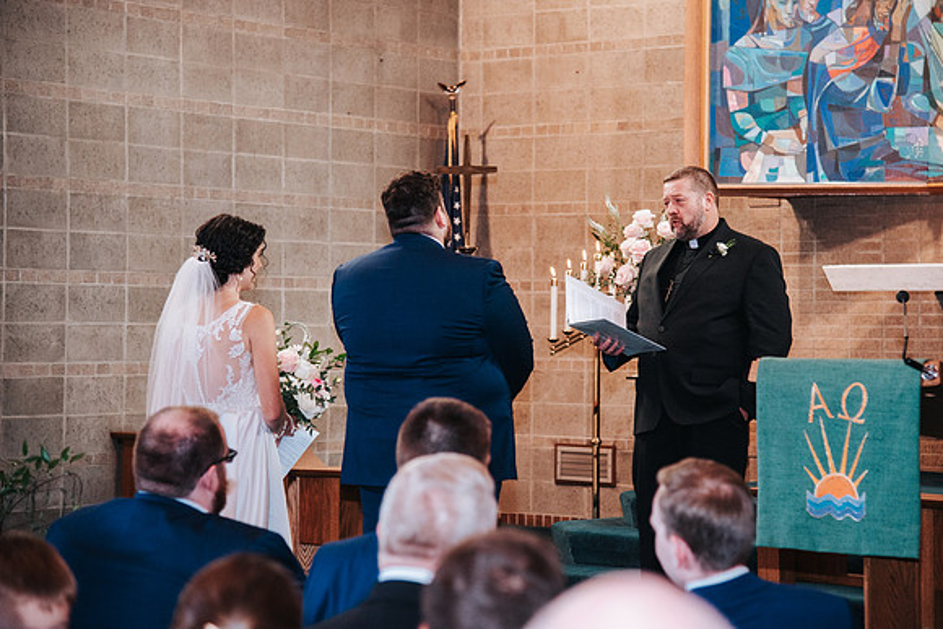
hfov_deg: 19.8
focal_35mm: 103
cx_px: 516
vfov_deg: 13.3
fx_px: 2697
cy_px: 282
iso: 1000
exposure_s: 1/200
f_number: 4
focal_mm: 92
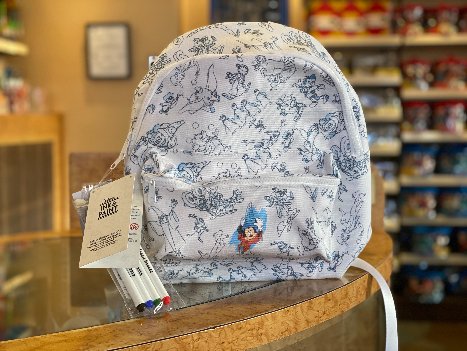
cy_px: 176
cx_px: 234
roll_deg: -0.1
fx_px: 702
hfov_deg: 36.8
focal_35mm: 52
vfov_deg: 28.0
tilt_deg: -3.8
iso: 100
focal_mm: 6
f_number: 2
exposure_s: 1/120
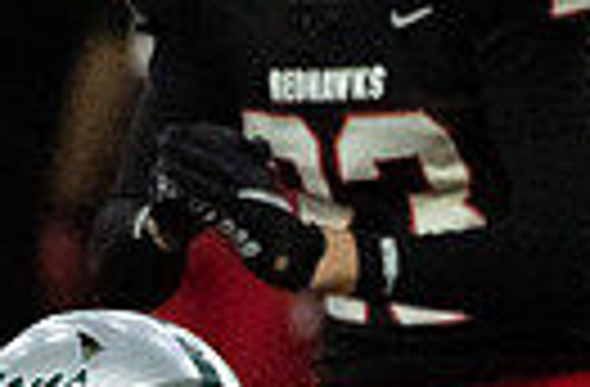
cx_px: -328
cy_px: 599
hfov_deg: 0.9
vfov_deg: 0.6
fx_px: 38217
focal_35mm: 2343
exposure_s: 1/1250
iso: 12800
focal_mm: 400
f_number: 5.6
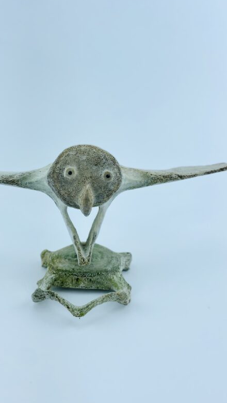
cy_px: 199
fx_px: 310
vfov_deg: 66.0
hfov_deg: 39.9
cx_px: 85
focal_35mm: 29
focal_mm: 4.25
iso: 32
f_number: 1.8
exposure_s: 1/965
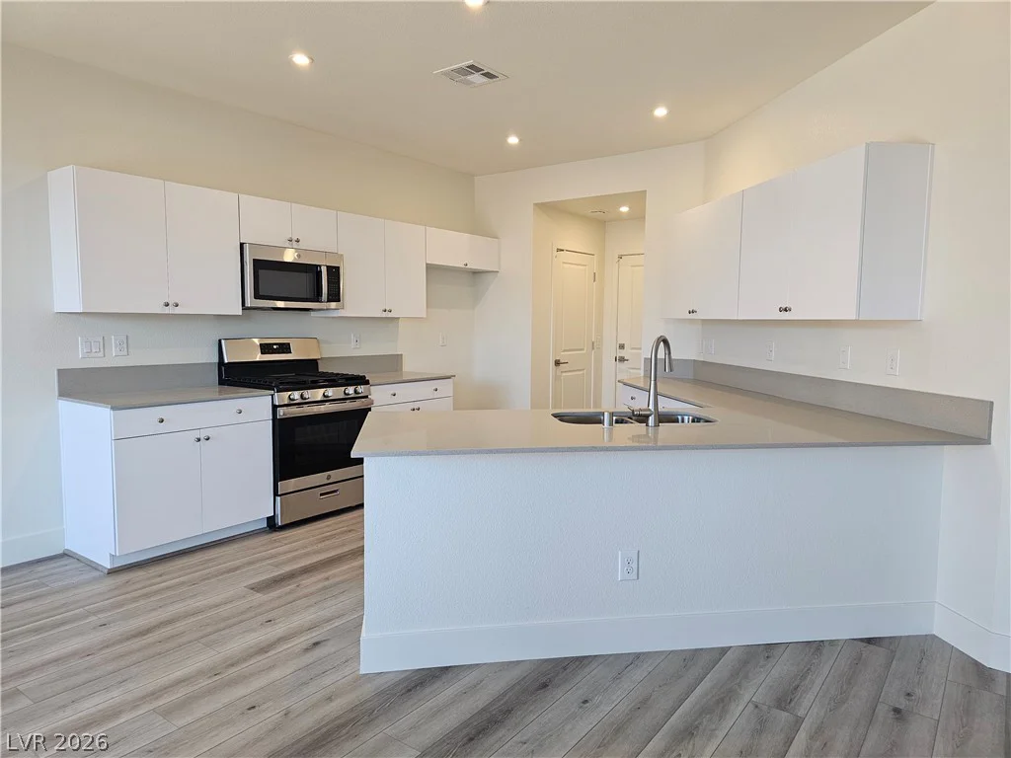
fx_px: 672
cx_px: 506
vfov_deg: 58.9
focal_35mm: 23
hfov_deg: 73.9
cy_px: 379
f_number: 1.7
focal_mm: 6.3
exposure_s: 1/180
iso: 200
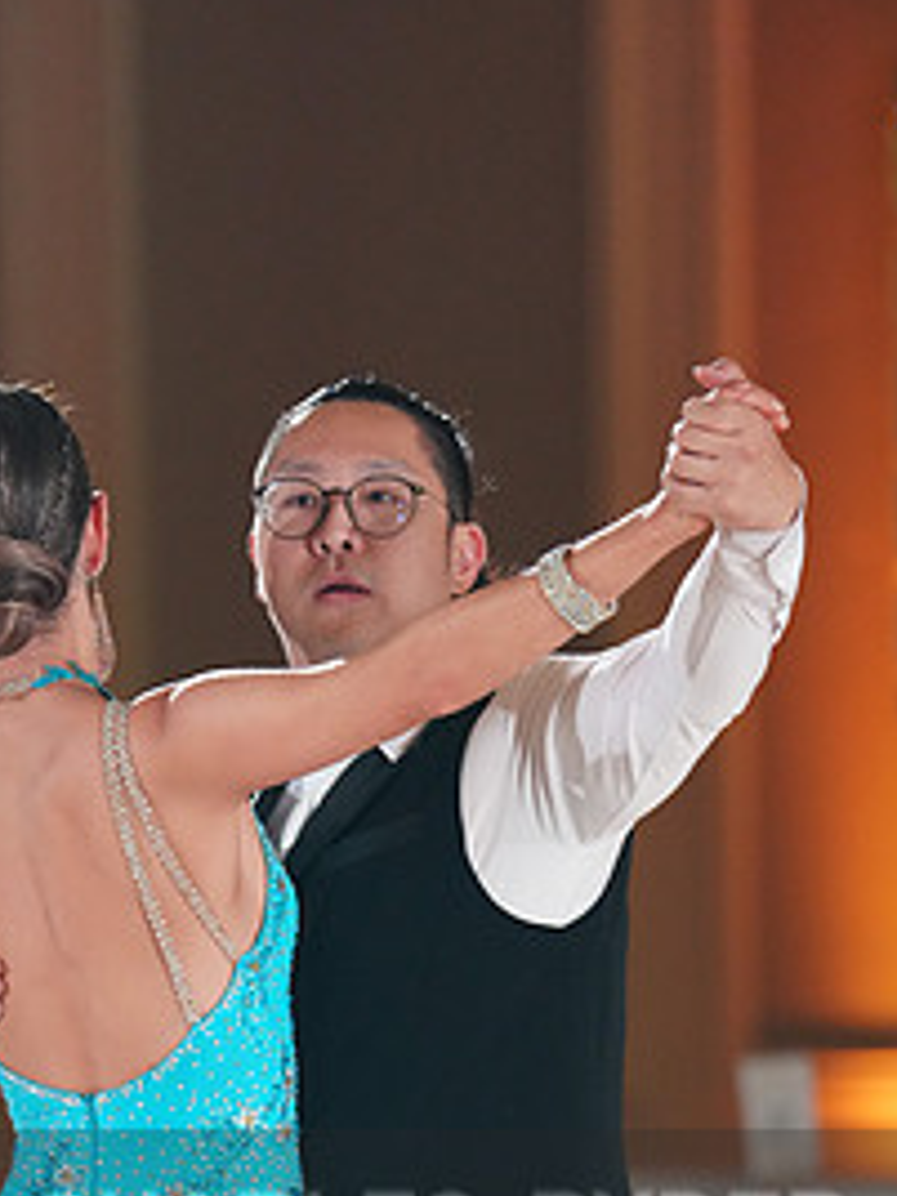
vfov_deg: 4.7
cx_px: 306
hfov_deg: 3.6
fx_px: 14408
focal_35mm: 417
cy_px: 1281
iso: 3200
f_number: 2.8
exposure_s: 1/400
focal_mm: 200
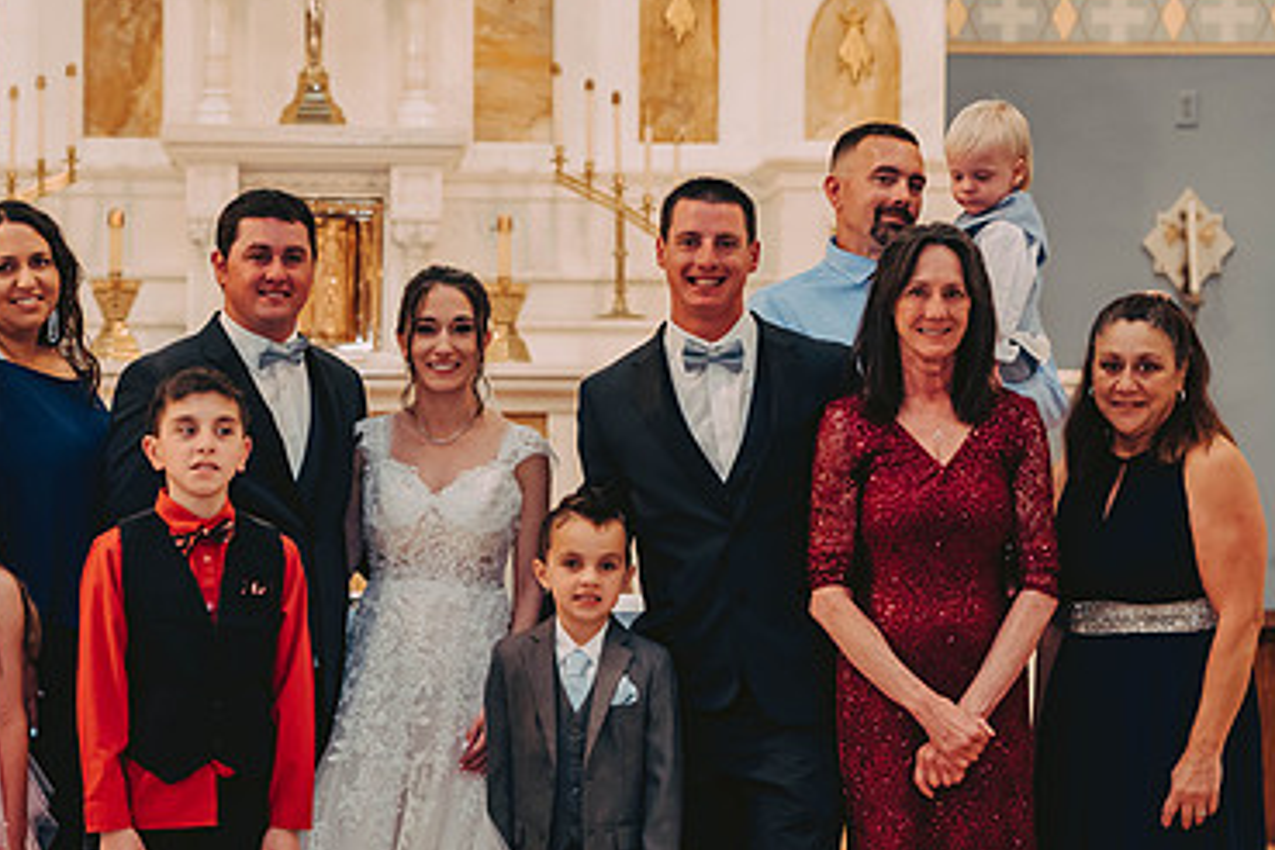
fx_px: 4002
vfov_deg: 12.1
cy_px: 537
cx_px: 377
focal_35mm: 113
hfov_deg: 18.0
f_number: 2.8
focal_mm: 70
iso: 1600
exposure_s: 1/60
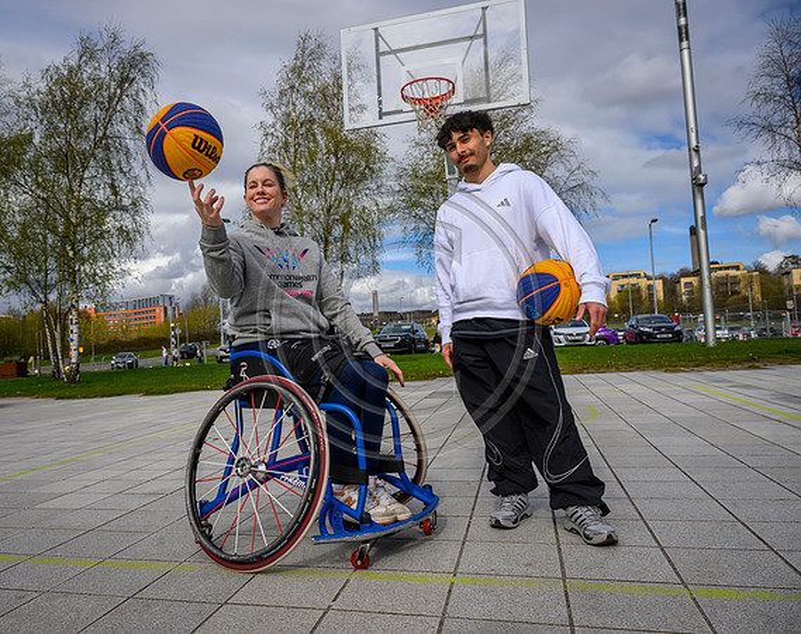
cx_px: 326
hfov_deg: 64.1
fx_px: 633
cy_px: 317
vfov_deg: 53.1
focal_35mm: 27
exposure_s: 1/1250
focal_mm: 24
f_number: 8
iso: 500
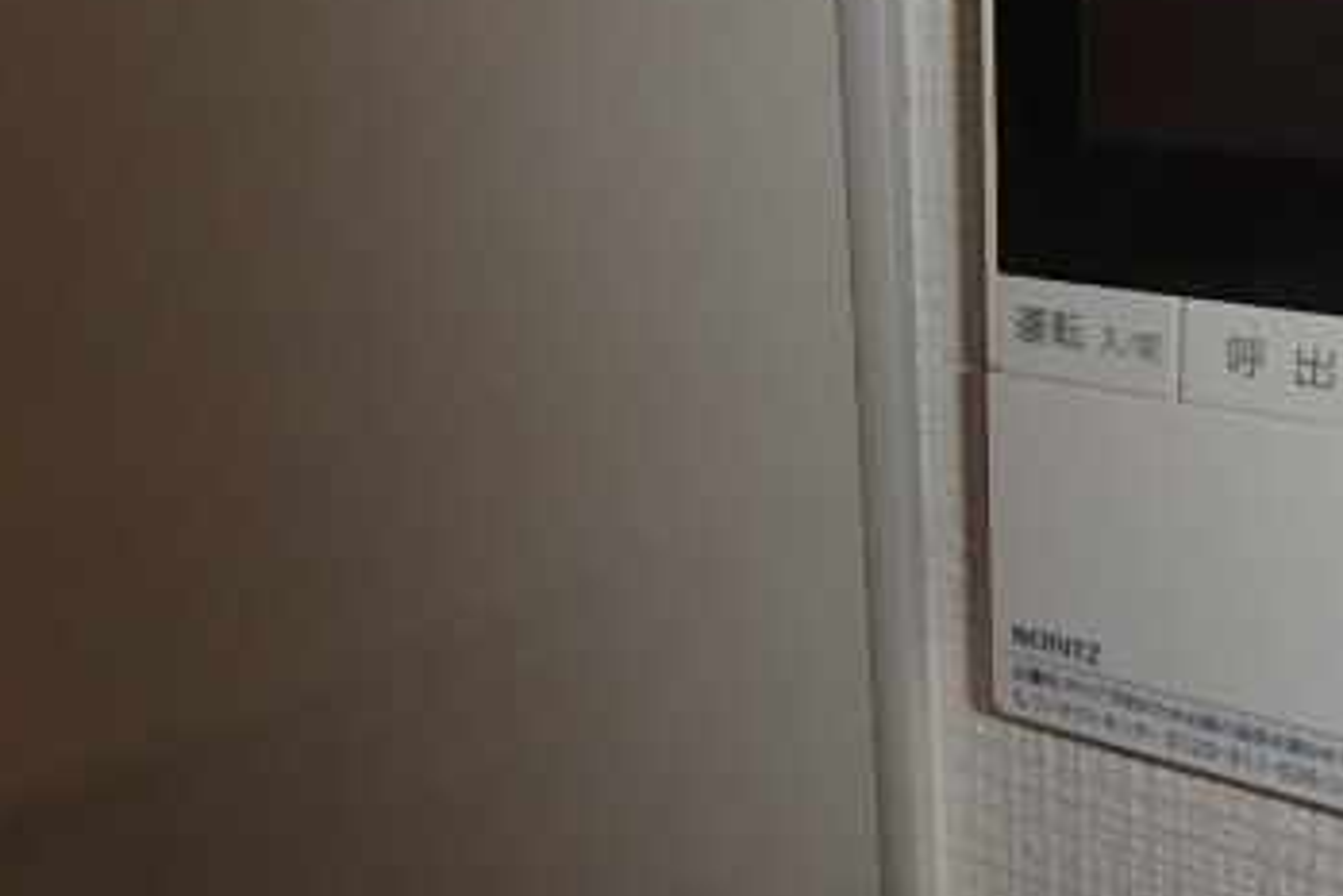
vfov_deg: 33.4
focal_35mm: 40
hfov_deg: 44.4
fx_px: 1493
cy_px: 373
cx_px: 1193
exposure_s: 1/30
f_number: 6
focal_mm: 3.7
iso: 400
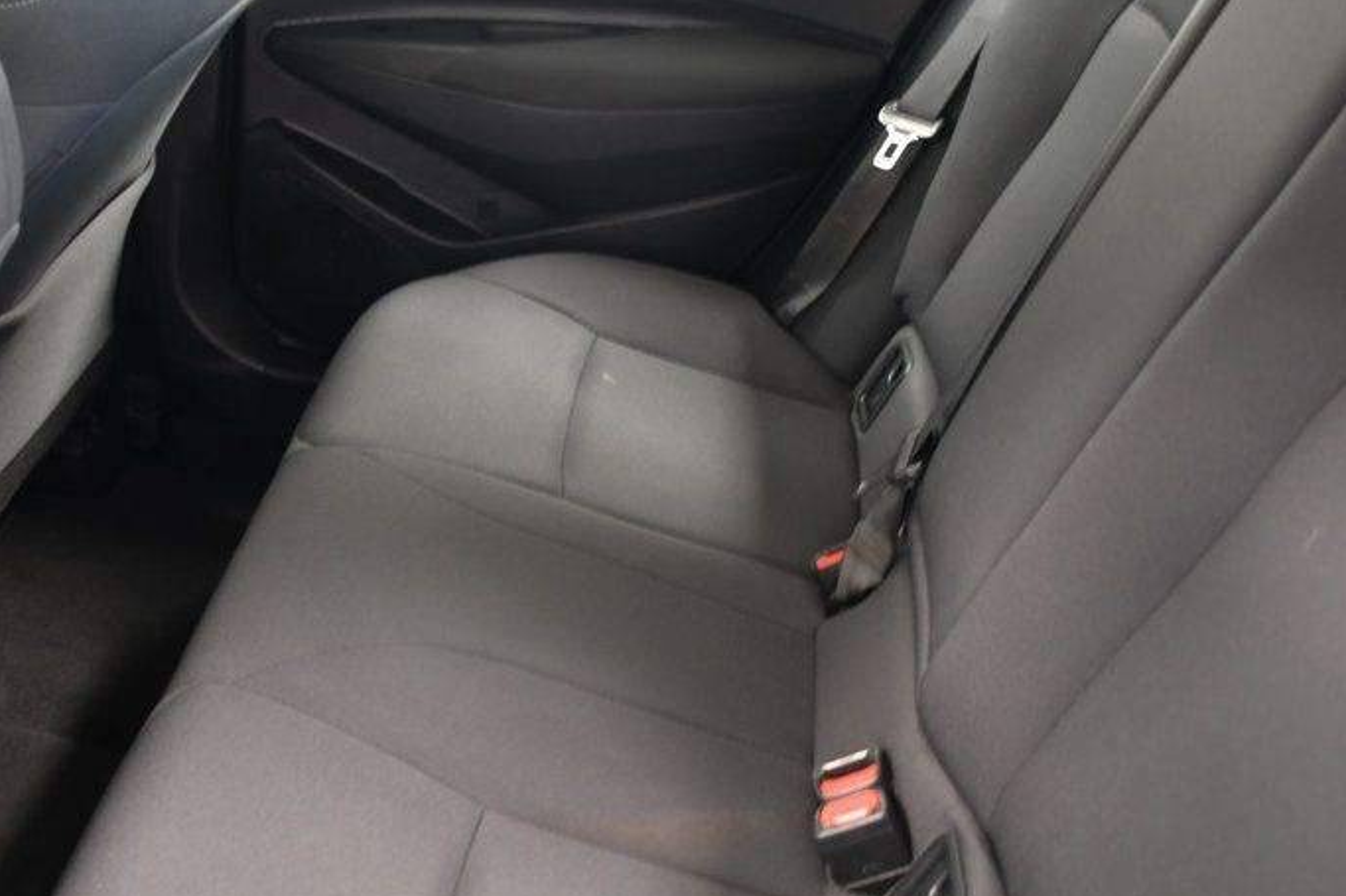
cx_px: 534
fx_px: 1682
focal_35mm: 45
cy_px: 398
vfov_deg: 29.8
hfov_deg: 43.4
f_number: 3.5
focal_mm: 20
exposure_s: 1/13
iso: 400
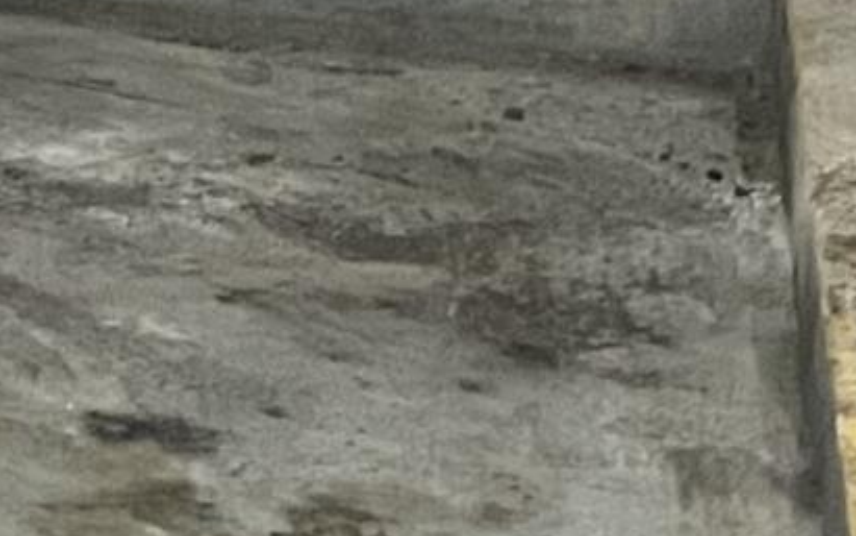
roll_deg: +0.0
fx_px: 4690
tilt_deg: -11.8
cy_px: -377
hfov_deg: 9.1
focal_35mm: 201
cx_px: -1345
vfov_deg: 6.4
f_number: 1.6
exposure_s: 1/30
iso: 640
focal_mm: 4.2
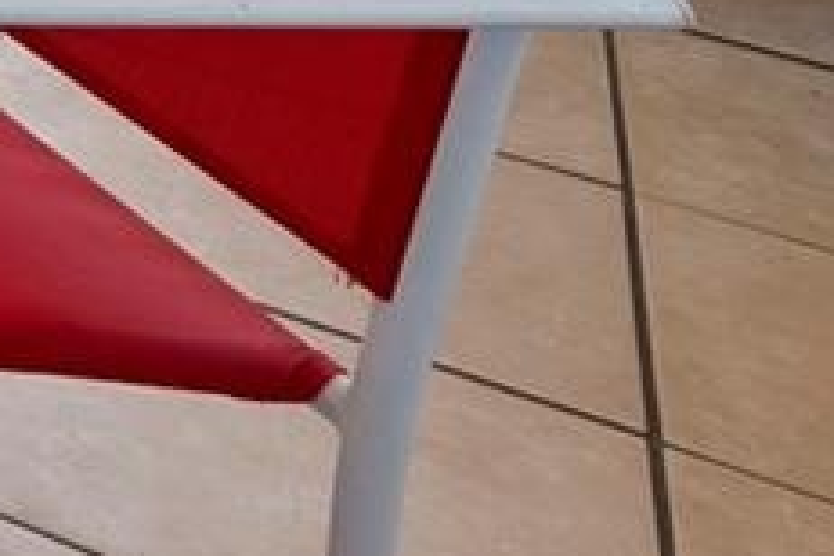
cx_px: -1791
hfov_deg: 10.8
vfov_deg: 9.7
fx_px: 2409
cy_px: -1163
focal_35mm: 104
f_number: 8
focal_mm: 15
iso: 250
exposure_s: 1/13
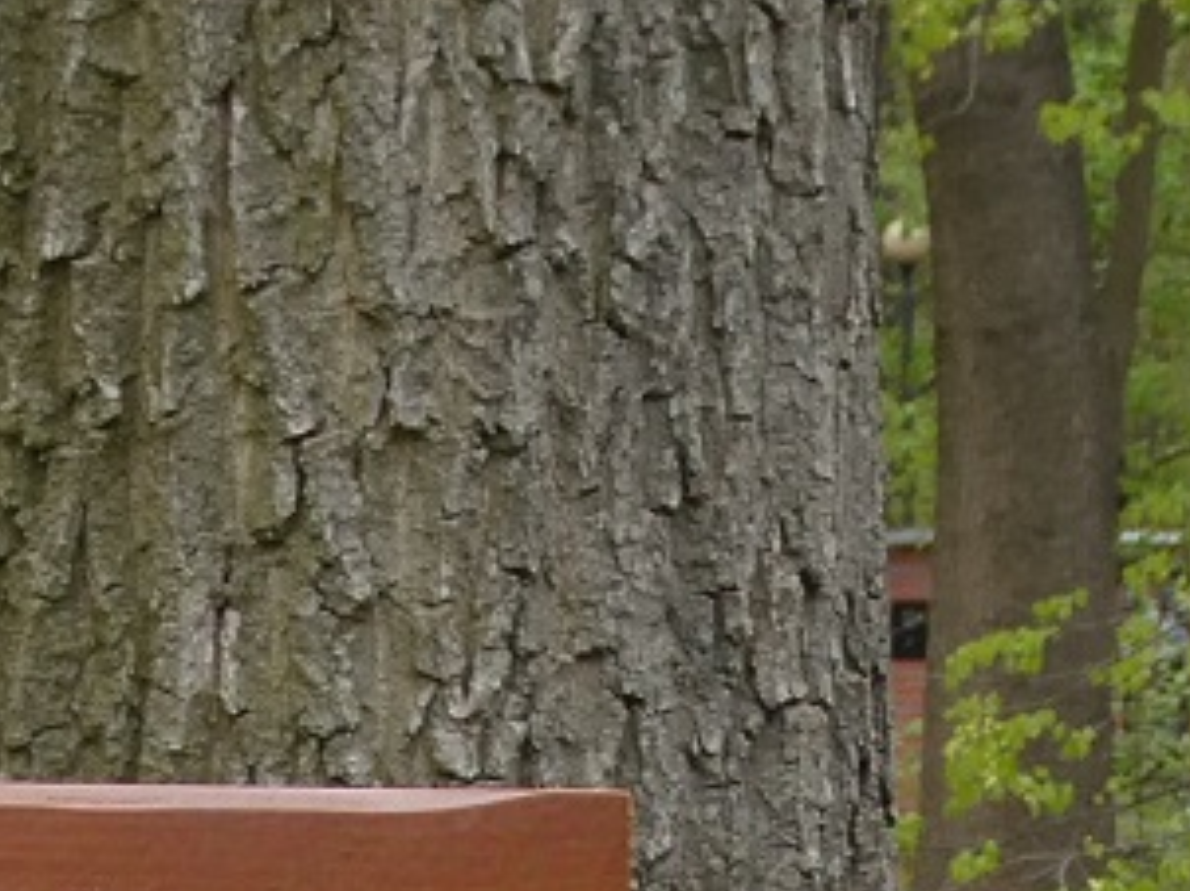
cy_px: 1565
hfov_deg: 6.5
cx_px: -386
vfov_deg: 4.9
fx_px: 10374
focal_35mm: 302
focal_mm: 10.3
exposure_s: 1/100
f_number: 4.2
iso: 80
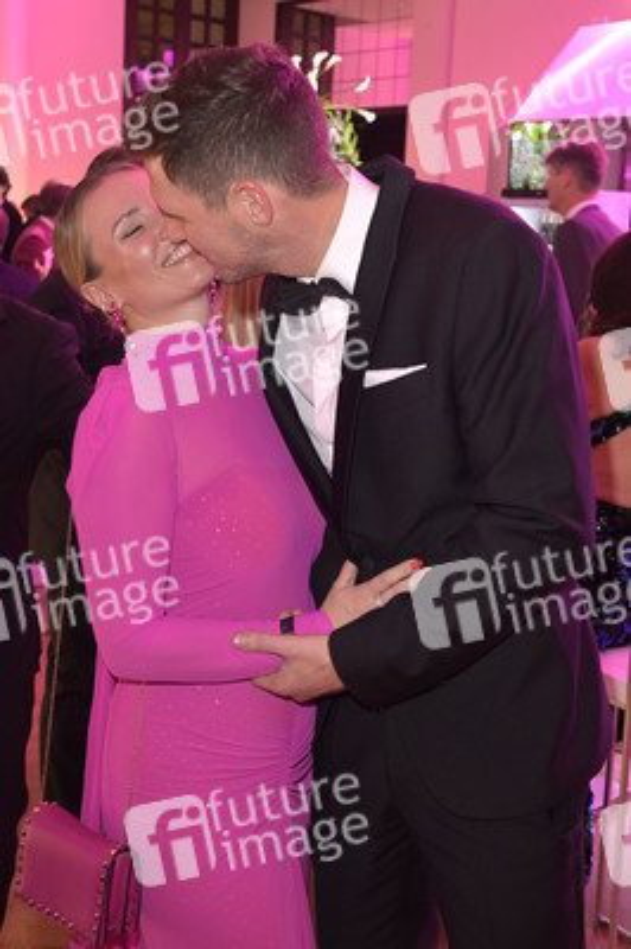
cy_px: 474
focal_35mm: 38
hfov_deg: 35.0
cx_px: 316
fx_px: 1001
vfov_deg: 50.7
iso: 2500
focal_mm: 38
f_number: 5.6
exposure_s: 1/40
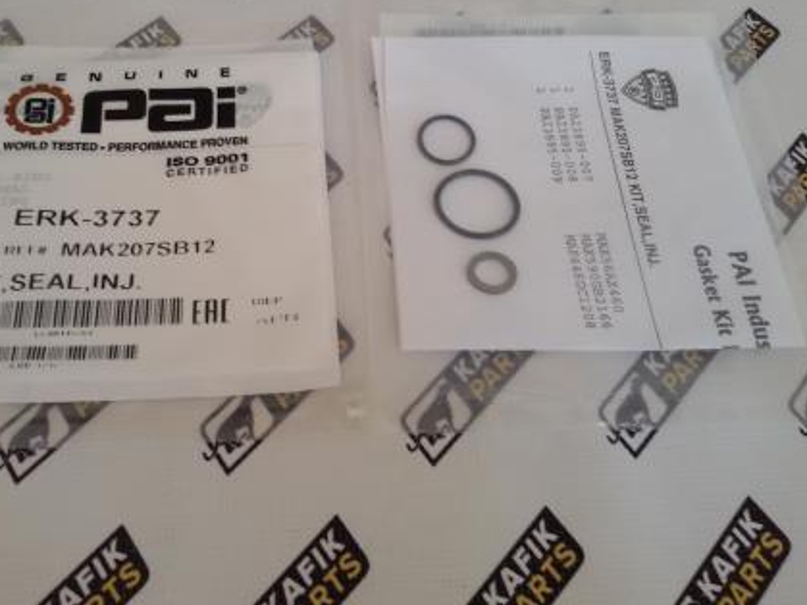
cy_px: 224
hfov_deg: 46.7
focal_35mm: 40
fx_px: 932
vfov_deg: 35.7
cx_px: 343
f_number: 2.4
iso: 40
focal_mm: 2.93
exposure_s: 1/33
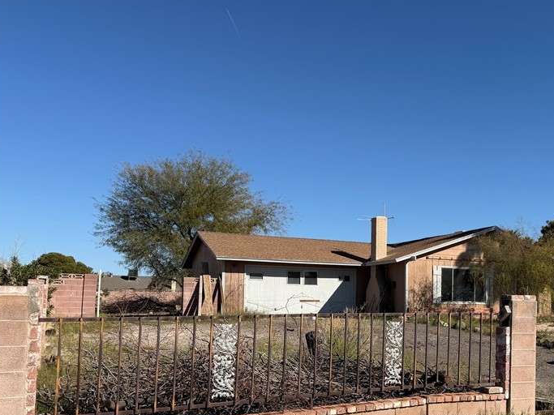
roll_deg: -0.7
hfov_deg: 49.6
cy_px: 265
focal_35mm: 36
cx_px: 404
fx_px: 576
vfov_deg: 39.3
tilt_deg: +4.4
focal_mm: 6.76
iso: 80
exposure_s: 1/6173
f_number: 1.78
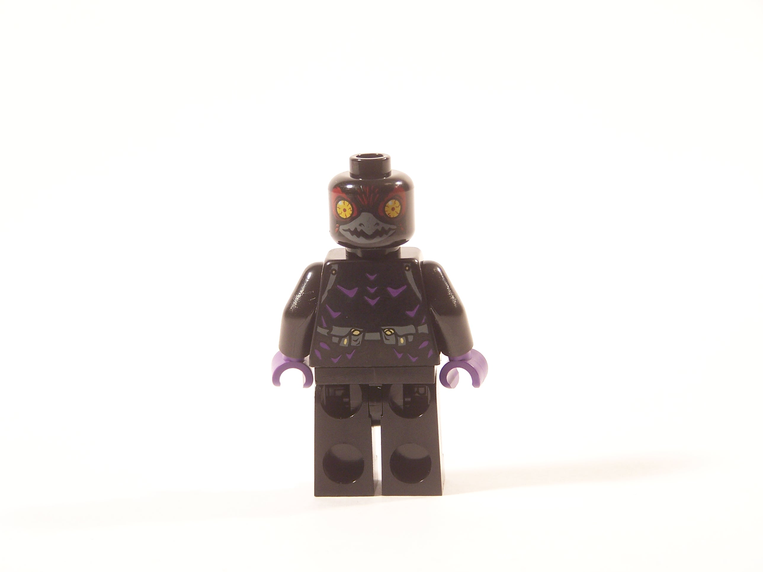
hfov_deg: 18.7
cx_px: 382
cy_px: 286
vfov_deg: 14.1
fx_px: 2314
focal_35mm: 105
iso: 100
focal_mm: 17.5
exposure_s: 1/10
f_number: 3.2
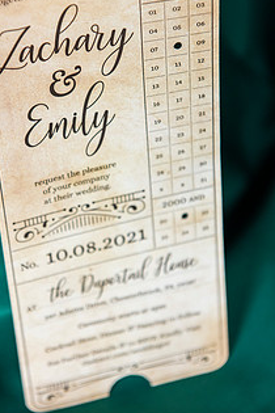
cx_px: 89
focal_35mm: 100
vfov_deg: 20.4
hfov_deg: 13.7
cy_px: 151
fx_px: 1146
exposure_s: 1/160
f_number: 5
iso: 1000
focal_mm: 70
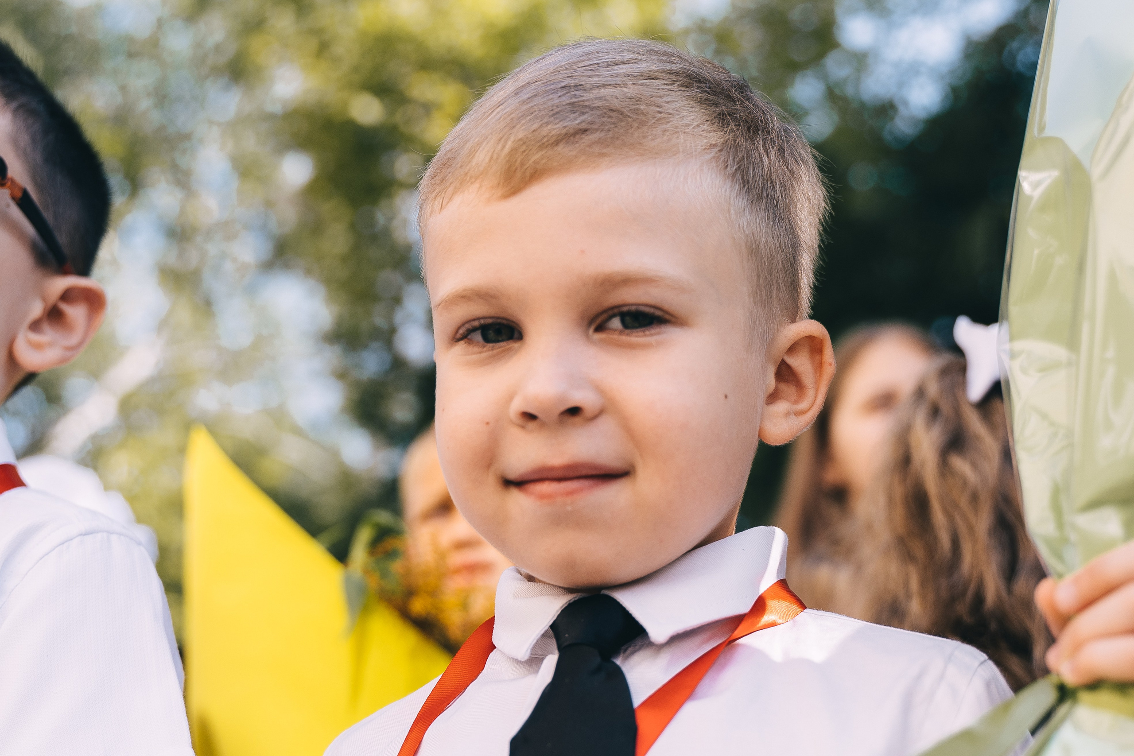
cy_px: 378
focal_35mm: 54
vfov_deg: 25.1
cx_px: 567
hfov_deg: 36.9
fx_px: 1701
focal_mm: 36
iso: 125
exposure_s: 1/640
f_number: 2.8
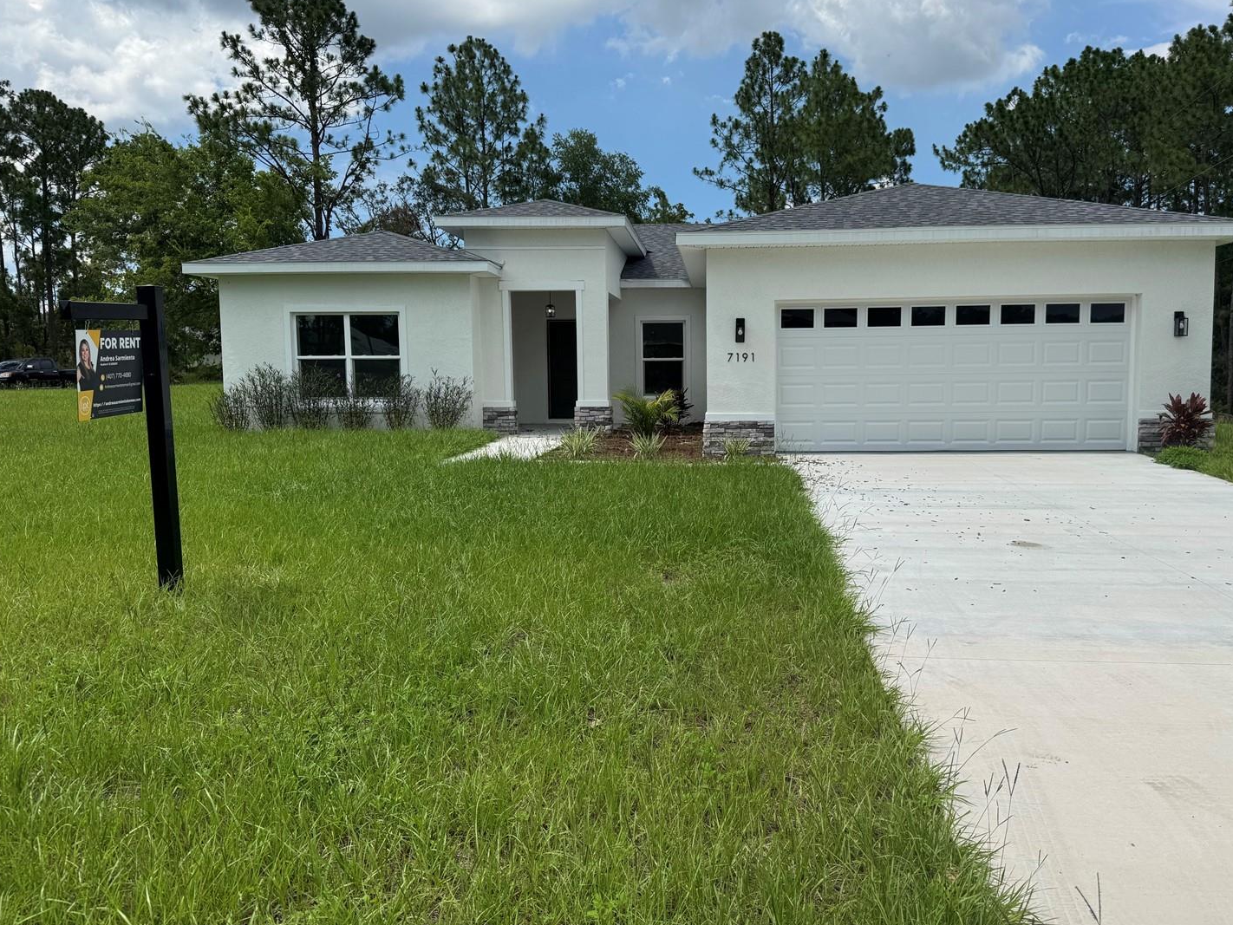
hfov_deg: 65.1
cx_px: 682
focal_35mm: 27
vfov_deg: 51.4
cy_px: 446
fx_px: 962
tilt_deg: -5.6
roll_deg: +1.0
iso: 80
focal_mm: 6.76
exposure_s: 1/6410
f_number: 1.78
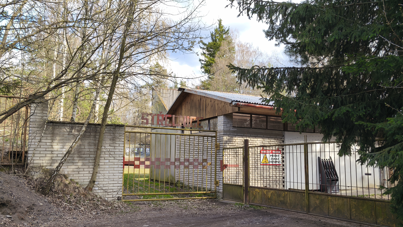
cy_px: 115
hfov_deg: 55.3
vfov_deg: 32.8
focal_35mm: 36
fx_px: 385
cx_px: 202
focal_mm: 5.35
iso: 80
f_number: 1.7
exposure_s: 1/521
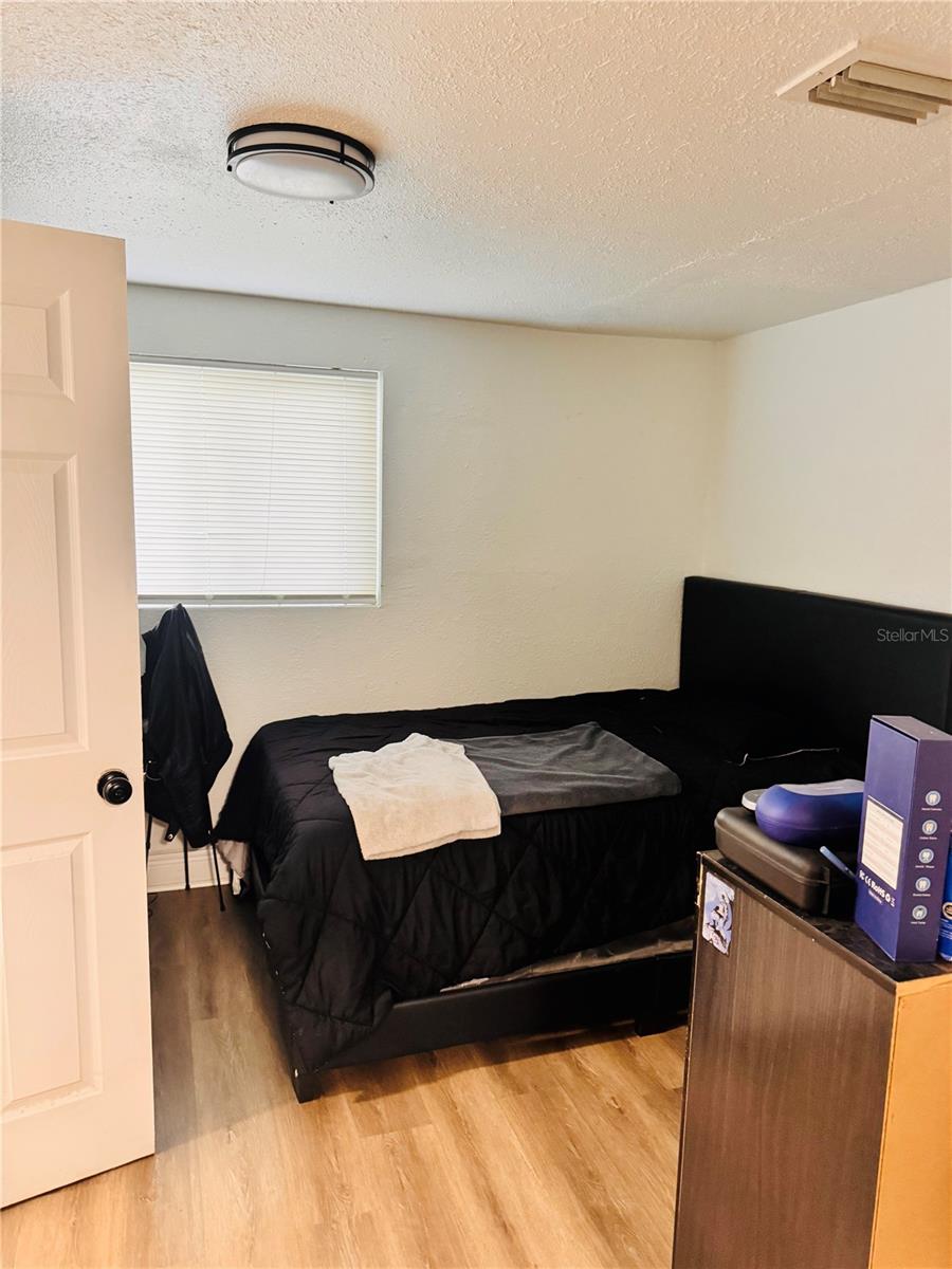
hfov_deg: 56.8
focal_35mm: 24
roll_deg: -1.4
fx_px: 880
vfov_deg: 71.6
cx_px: 476
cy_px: 634
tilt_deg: -10.1
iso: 640
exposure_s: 1/60
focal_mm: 6.76
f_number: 1.78
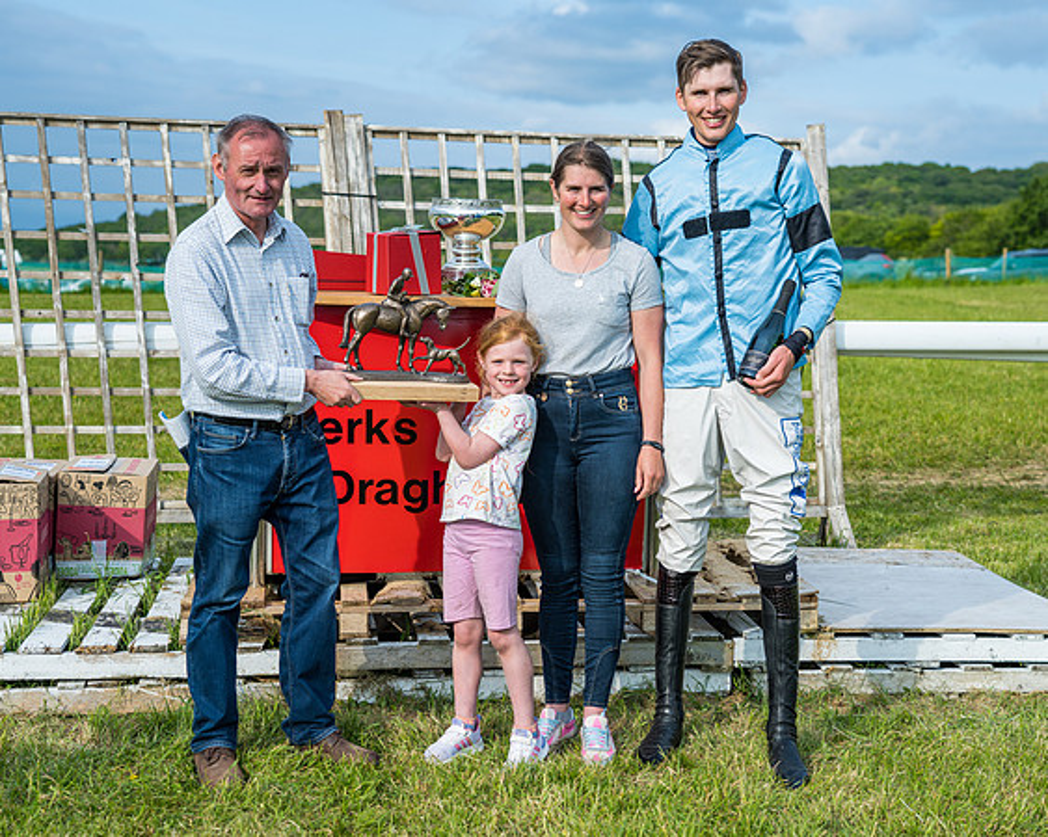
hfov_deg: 31.0
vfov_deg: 25.0
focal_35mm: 61
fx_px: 1887
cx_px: 594
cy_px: 408
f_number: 4
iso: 50
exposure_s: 1/400
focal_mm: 50
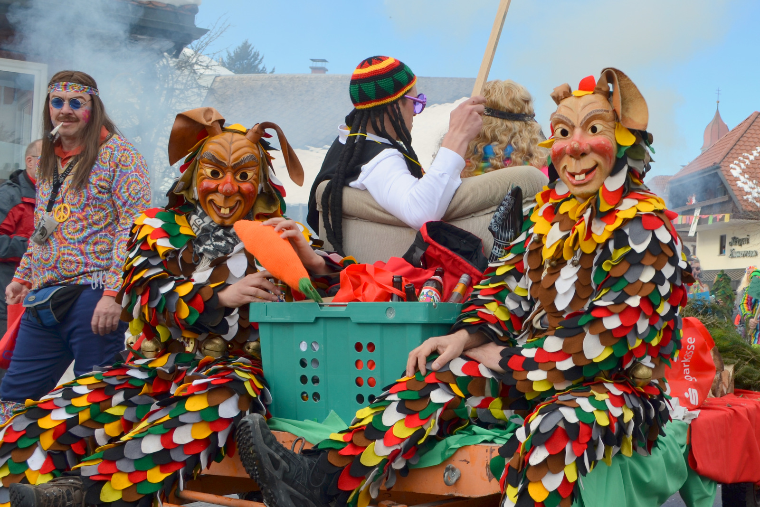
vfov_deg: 36.9
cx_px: 380
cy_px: 254
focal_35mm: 36
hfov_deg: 53.1
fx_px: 760
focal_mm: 24
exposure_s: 1/200
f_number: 8
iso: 100
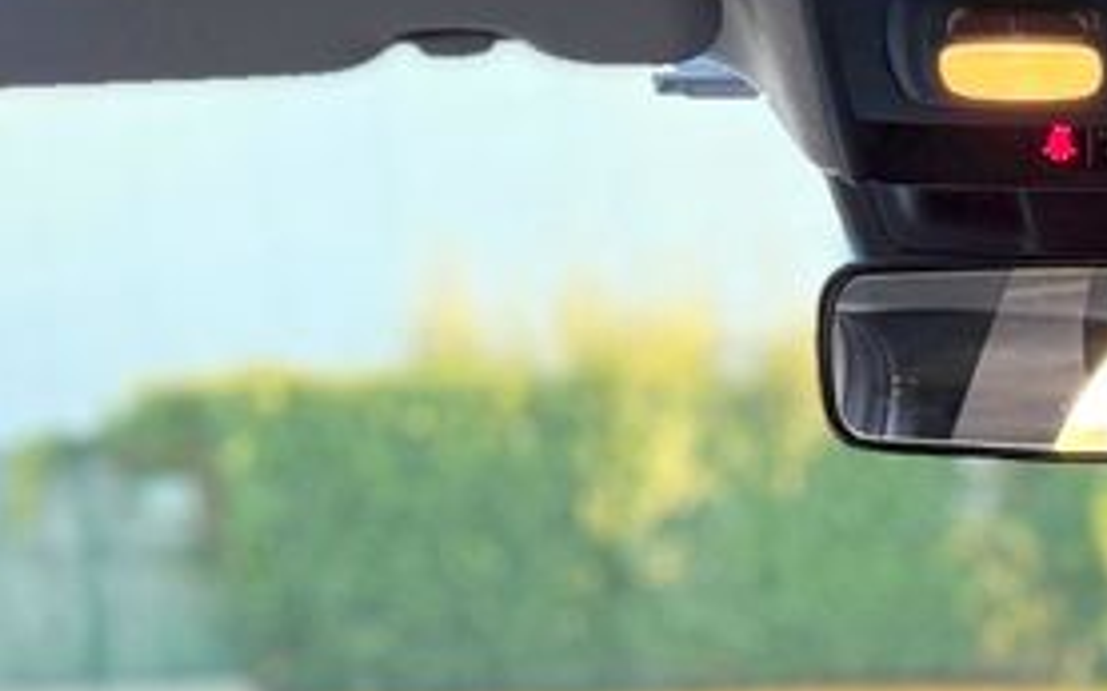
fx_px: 2775
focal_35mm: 92
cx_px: 1159
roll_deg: +0.9
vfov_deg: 13.0
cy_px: 1186
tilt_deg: -12.7
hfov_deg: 21.6
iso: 160
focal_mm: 6.76
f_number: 1.78
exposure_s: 1/244
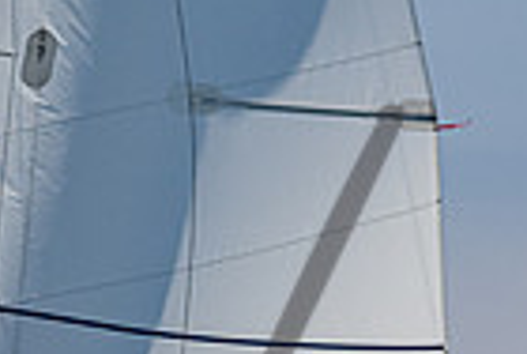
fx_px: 11443
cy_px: 610
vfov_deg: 1.8
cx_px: 560
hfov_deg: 2.6
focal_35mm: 780
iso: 400
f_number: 5
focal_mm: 170
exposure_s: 1/6400
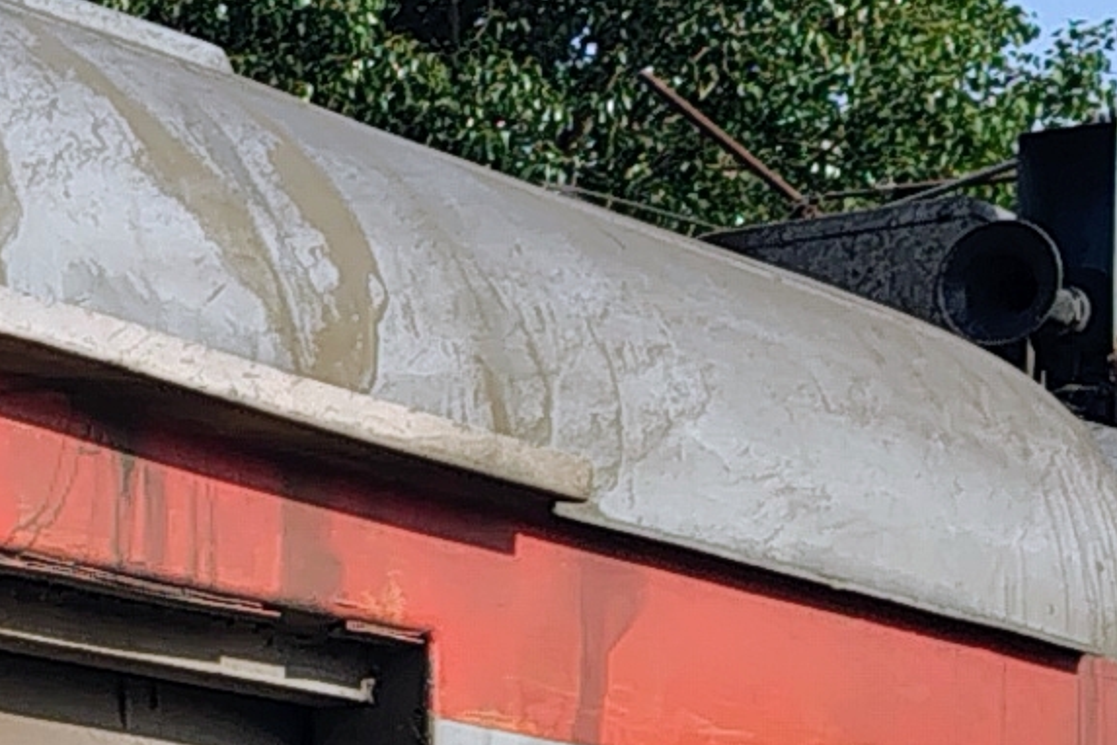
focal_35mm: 186
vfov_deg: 7.1
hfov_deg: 10.5
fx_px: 5771
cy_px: 1506
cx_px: -735
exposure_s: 1/1672
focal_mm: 4.71
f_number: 1.7
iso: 150
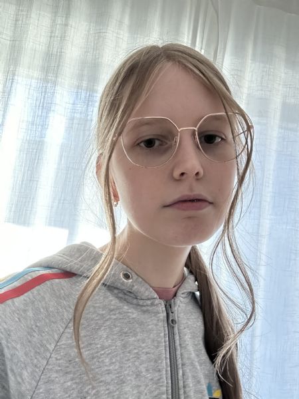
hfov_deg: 46.8
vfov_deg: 60.0
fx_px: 346
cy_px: 200
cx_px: 150
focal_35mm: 30
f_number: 1.9
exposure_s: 1/60
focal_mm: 2.69
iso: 160
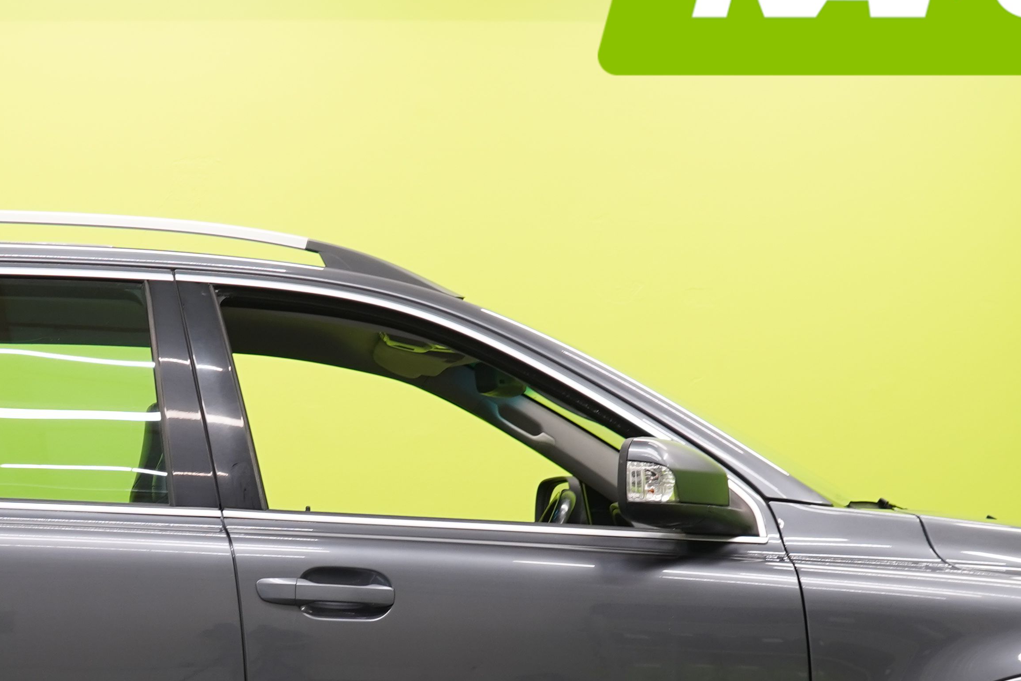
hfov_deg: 17.9
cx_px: 268
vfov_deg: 11.9
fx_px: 3233
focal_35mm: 114
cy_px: 645
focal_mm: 44
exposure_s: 1/25
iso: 400
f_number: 5
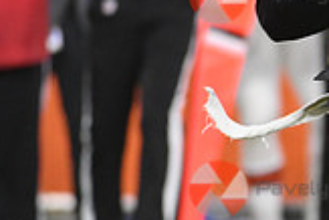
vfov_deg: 0.8
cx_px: 545
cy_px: 122
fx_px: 16574
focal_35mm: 1812
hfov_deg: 1.1
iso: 4000
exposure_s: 1/1250
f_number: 4
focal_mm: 340
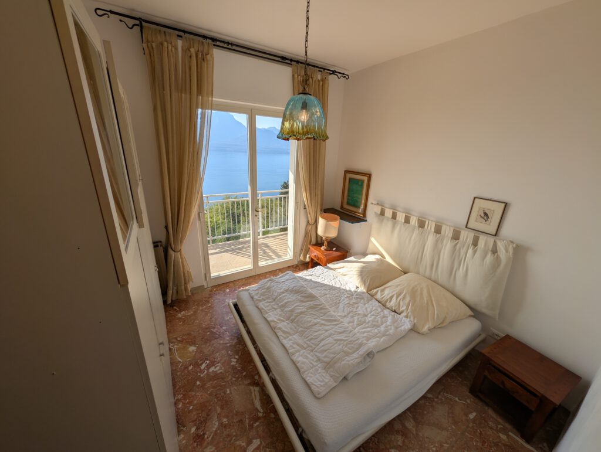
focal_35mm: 12
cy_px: 226
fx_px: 209
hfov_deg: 110.5
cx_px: 300
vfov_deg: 94.6
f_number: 1.7
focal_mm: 2.02
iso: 52
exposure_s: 1/2174
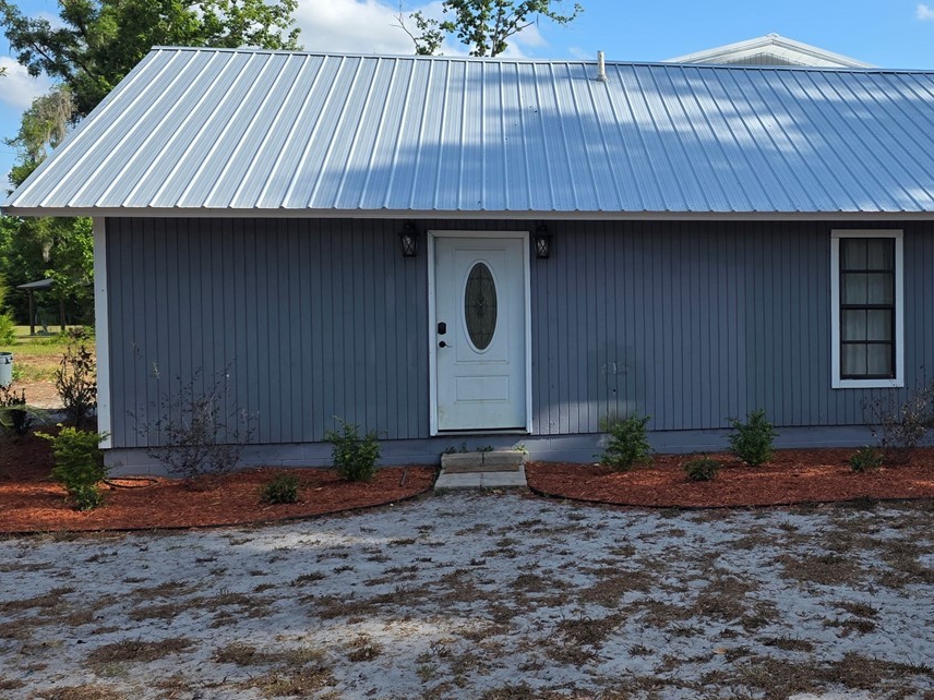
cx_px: 738
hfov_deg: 42.1
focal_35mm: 43
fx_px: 1160
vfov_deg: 33.6
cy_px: 322
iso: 80
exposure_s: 1/3697
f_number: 1.7
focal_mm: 6.3
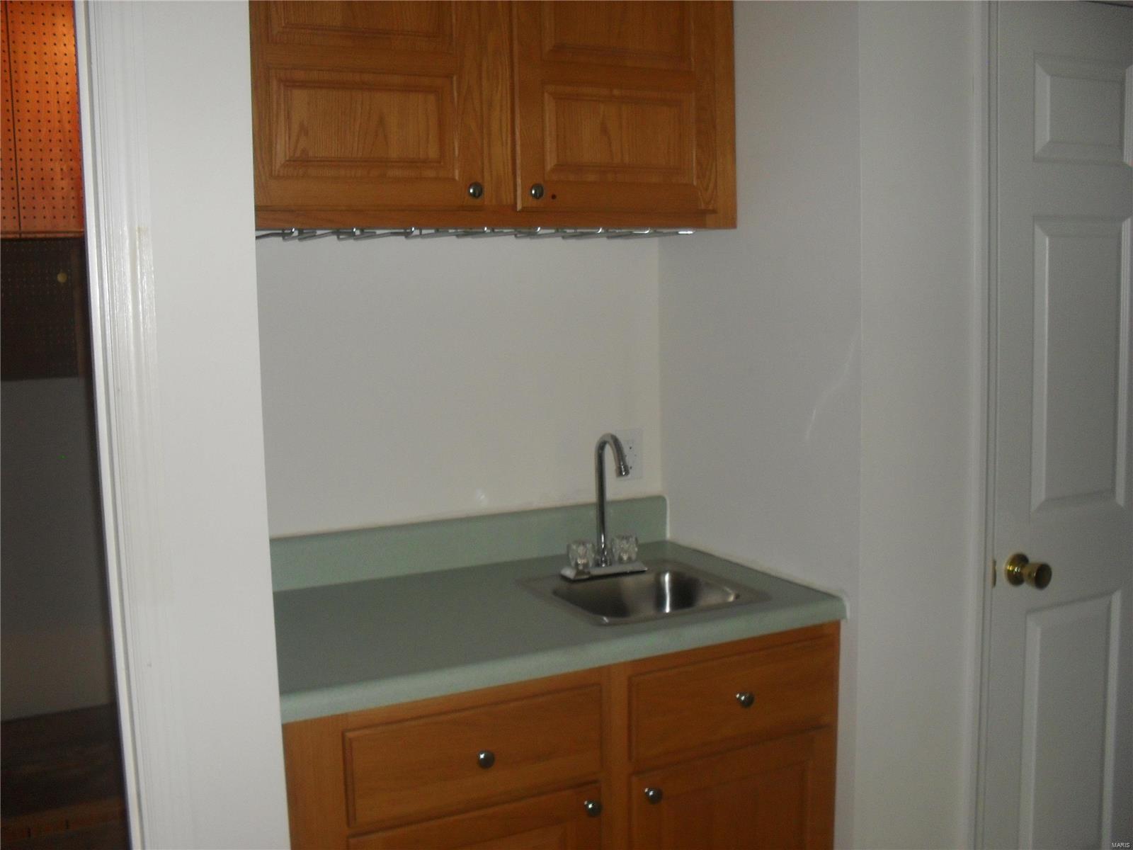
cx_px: 566
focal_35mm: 35
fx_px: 1146
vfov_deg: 40.7
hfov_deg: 52.6
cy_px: 425
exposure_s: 1/45
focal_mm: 6.3
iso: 200
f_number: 3.2
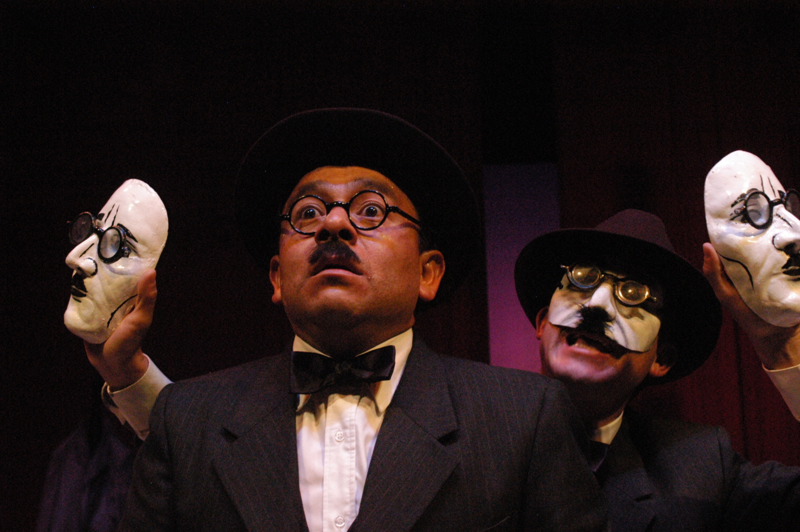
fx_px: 1066
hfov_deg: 41.1
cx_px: 400
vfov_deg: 28.0
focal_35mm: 48
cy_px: 266
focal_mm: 32
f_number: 5
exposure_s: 1/90
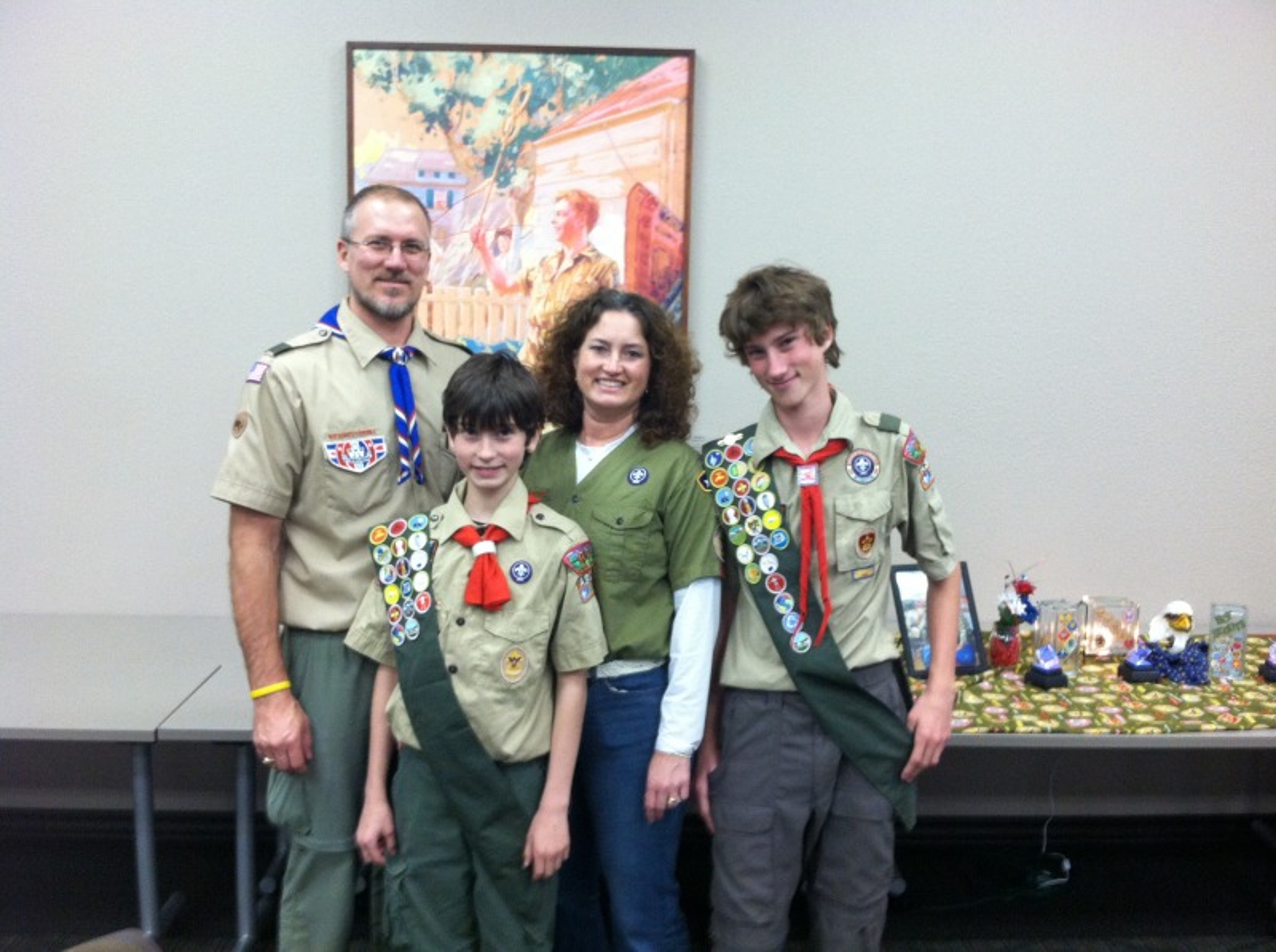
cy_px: 476
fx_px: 1288
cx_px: 638
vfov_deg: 40.6
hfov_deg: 52.7
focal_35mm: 35
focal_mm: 3.85
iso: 125
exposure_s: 1/15
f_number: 2.8
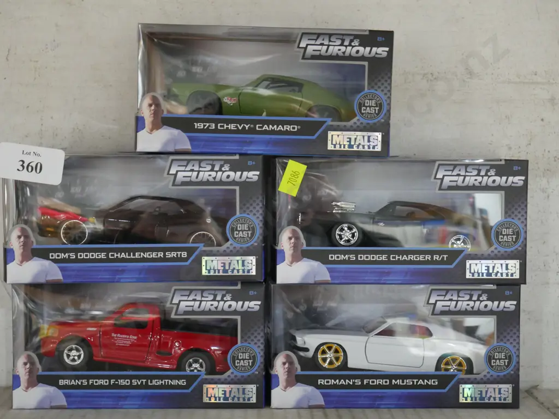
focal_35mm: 68
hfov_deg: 28.5
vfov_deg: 21.6
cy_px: 210
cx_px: 280
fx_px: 1099
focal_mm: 34
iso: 3200
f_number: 5.4
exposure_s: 1/40
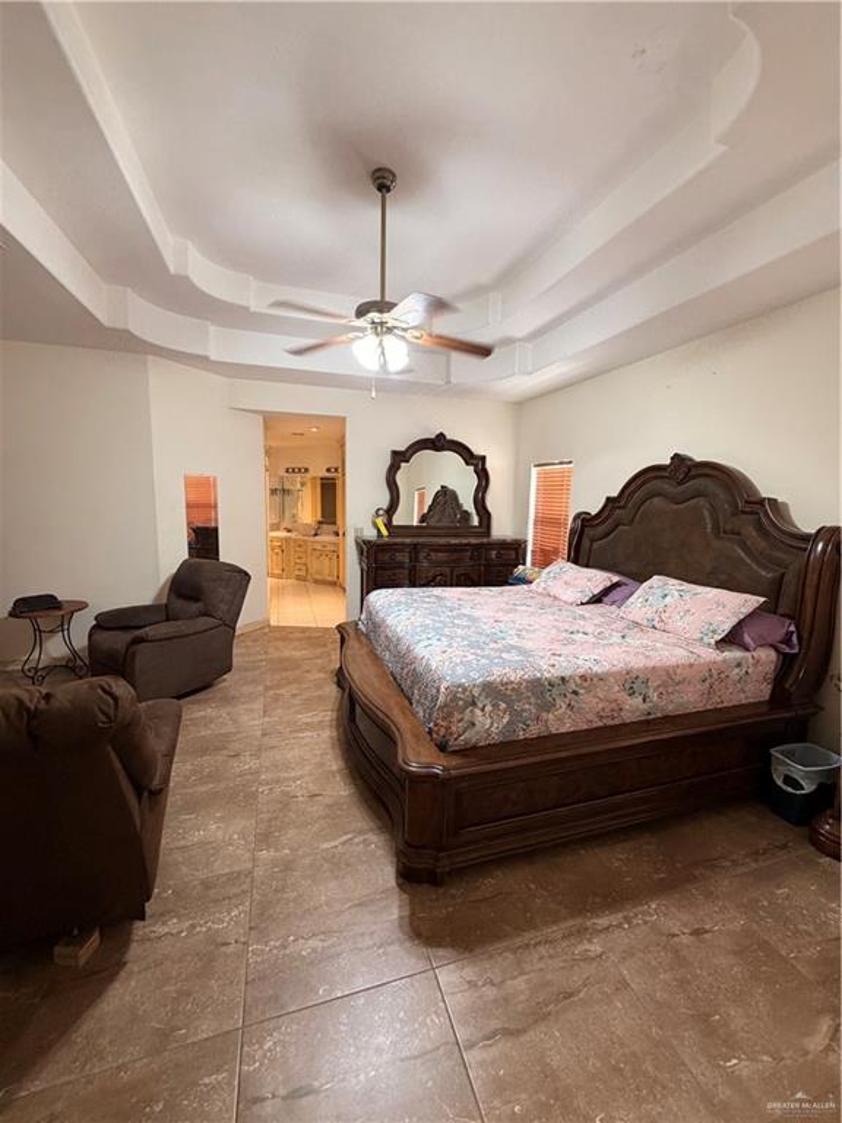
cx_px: 421
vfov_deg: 102.1
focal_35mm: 14
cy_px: 562
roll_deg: -2.3
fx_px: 454
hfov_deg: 85.7
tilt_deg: -7.9
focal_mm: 2.22
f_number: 2.2
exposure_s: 1/60
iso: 320
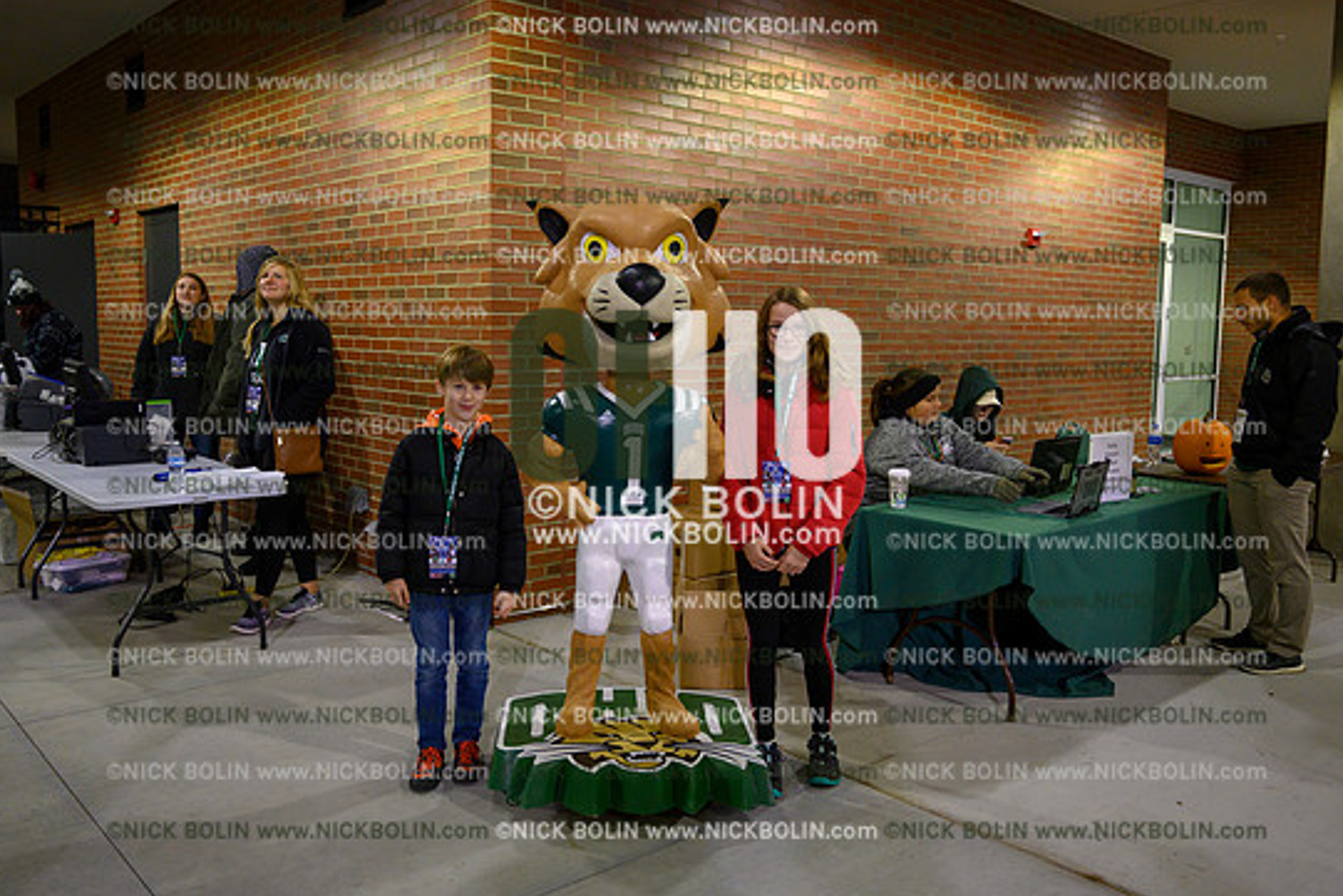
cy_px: 428
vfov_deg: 43.6
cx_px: 685
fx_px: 1119
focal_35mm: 30
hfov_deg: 61.9
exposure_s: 1/200
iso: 2000
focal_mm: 28
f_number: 4
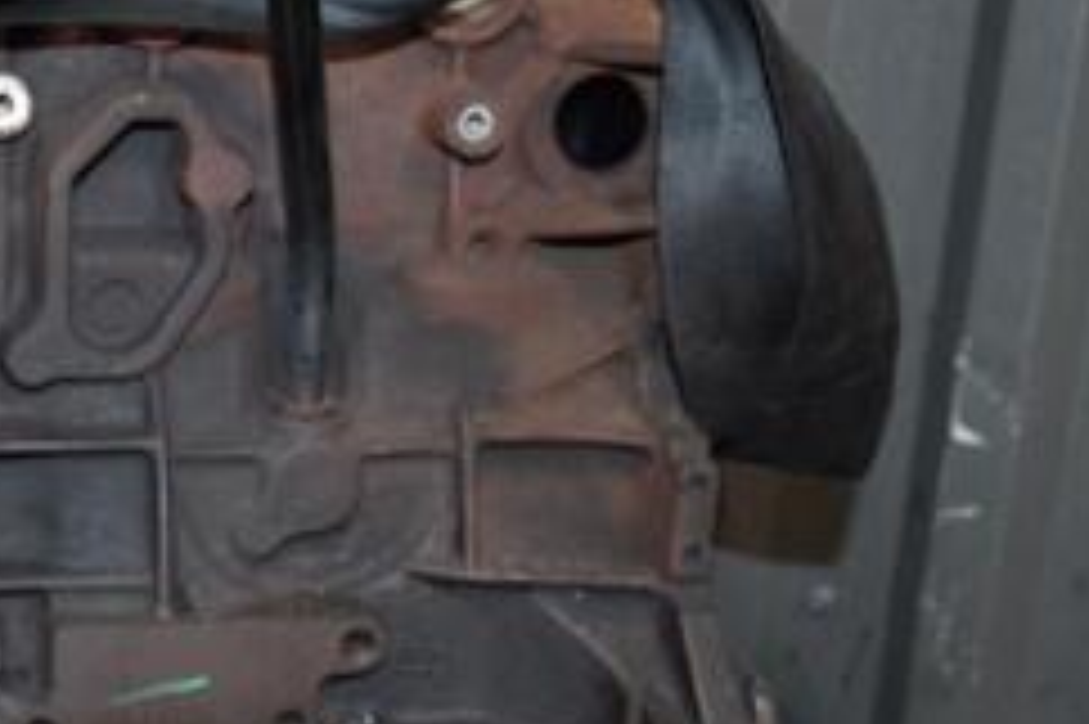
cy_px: 387
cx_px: -54
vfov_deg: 17.4
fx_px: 2365
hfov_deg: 24.5
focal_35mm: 78
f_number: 5
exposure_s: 1/60
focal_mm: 21
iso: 800
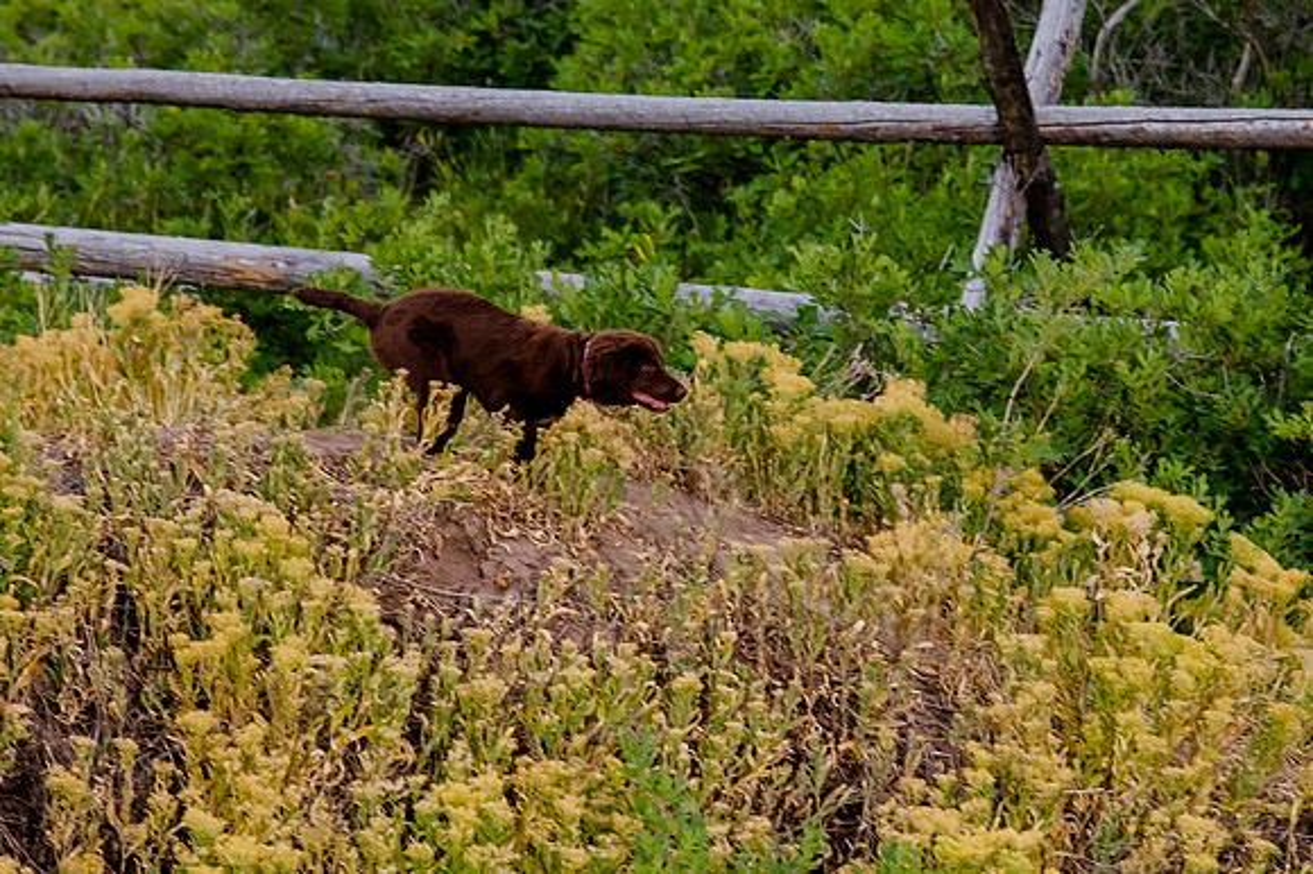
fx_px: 6084
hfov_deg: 12.3
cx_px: 764
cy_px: 319
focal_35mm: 167
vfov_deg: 8.2
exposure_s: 1/250
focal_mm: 85
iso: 1600
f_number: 5.6
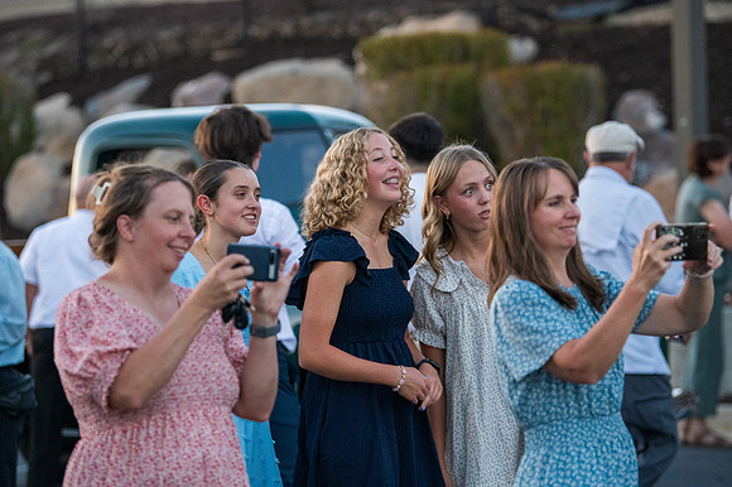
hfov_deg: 14.3
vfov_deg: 9.5
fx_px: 2926
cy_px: 244
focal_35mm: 144
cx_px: 366
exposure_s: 1/1600
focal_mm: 120
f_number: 2.8
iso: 3200
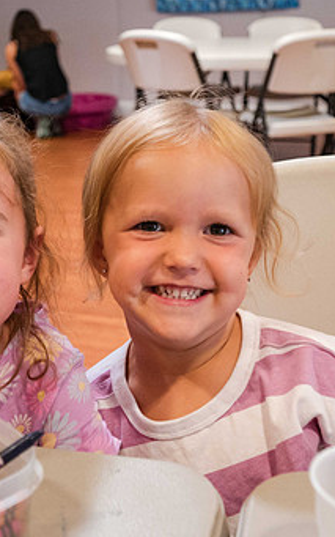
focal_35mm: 52
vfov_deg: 38.8
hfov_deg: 24.8
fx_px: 760
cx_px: 128
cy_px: 244
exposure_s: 1/80
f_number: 4
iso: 3200
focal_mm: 26.5
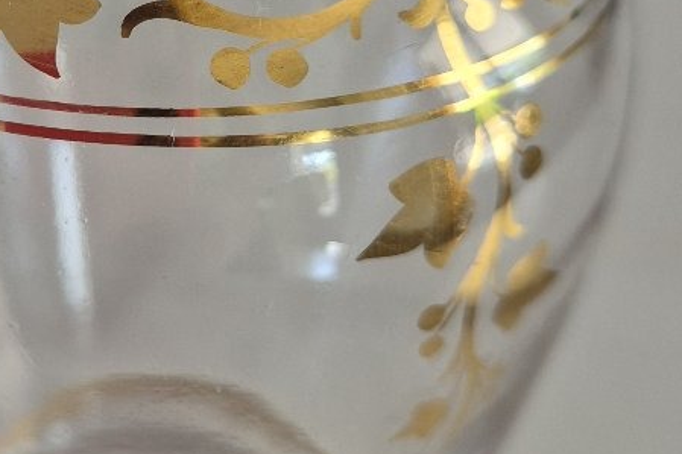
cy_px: 74
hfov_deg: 30.6
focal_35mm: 64
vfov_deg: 20.9
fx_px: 1212
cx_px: 131
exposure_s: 1/100
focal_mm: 5.4
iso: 320
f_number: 1.8
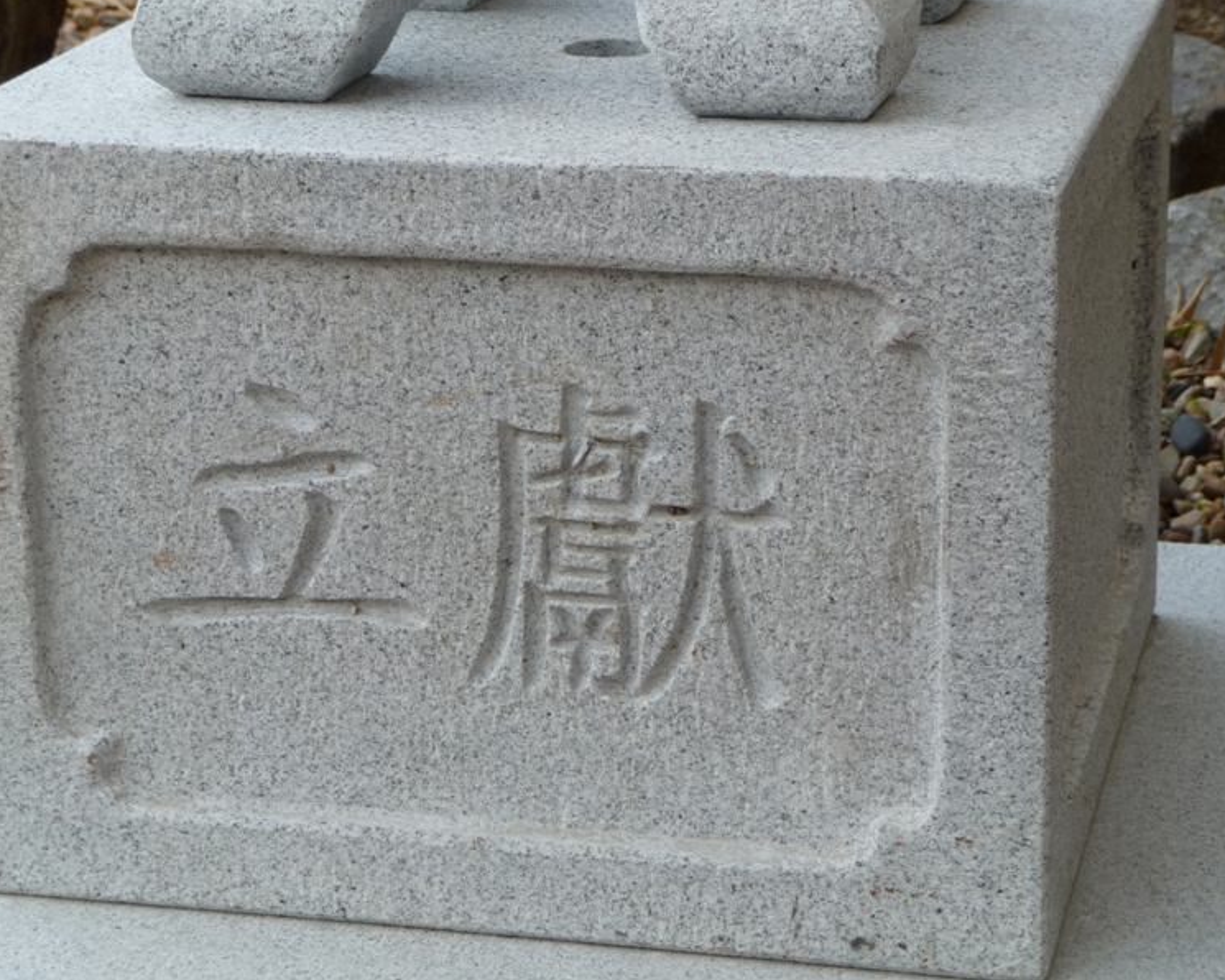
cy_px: 488
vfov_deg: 14.3
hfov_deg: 17.8
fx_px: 3916
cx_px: 599
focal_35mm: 108
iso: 100
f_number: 4.7
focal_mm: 17.5
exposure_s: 1/60
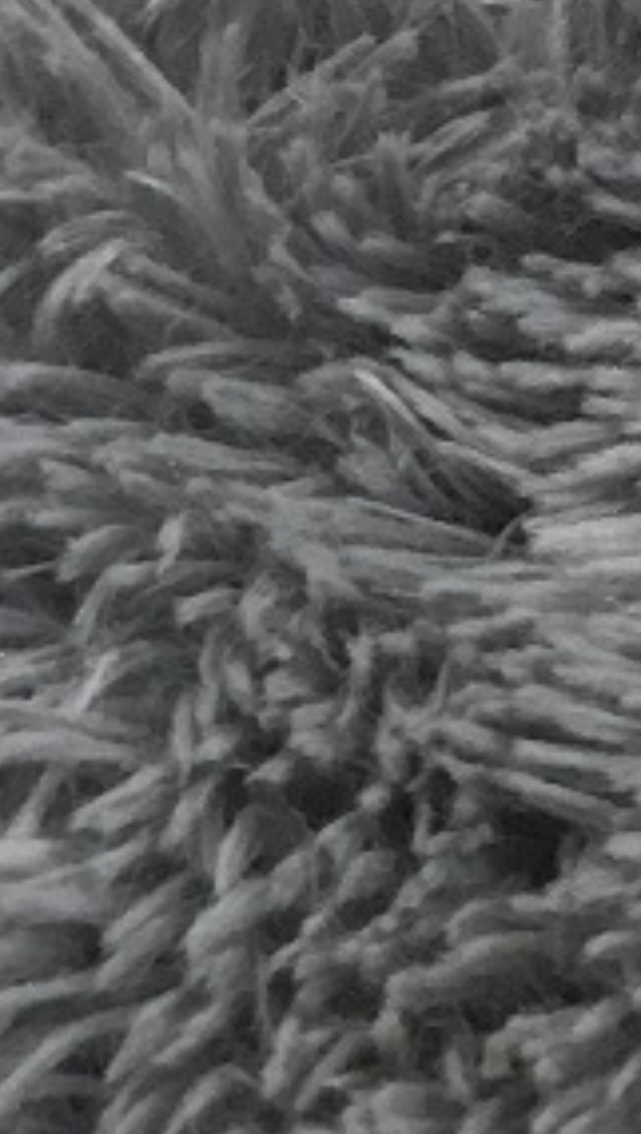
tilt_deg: -24.1
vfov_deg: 13.5
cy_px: -935
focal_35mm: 142
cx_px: 987
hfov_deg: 8.4
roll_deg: +0.9
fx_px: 4277
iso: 80
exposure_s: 1/33
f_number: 2.4
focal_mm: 3.3
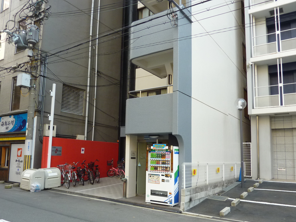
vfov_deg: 49.6
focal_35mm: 28
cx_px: 134
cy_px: 124
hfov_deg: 63.3
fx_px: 239
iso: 160
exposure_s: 1/160
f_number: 3.3
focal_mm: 4.1
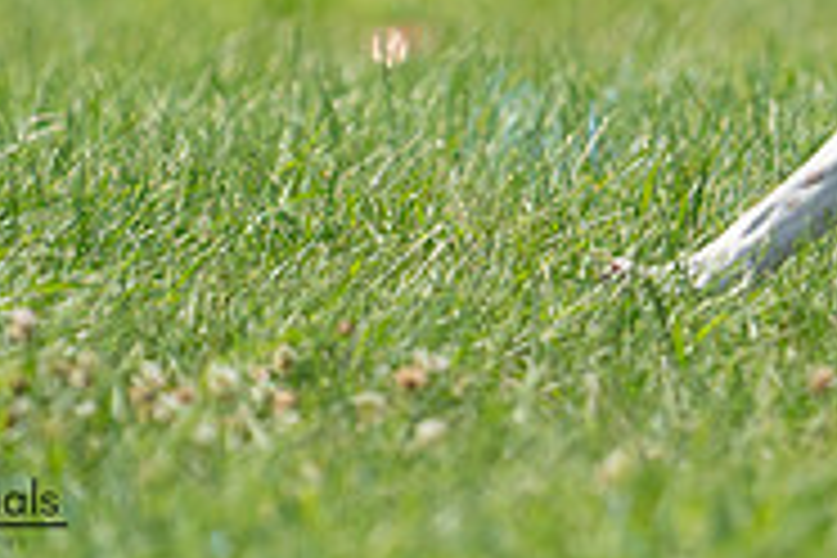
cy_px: -290
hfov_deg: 1.6
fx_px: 29455
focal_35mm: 1267
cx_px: 1084
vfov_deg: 1.1
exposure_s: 1/4000
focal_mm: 407
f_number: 6.3
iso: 800
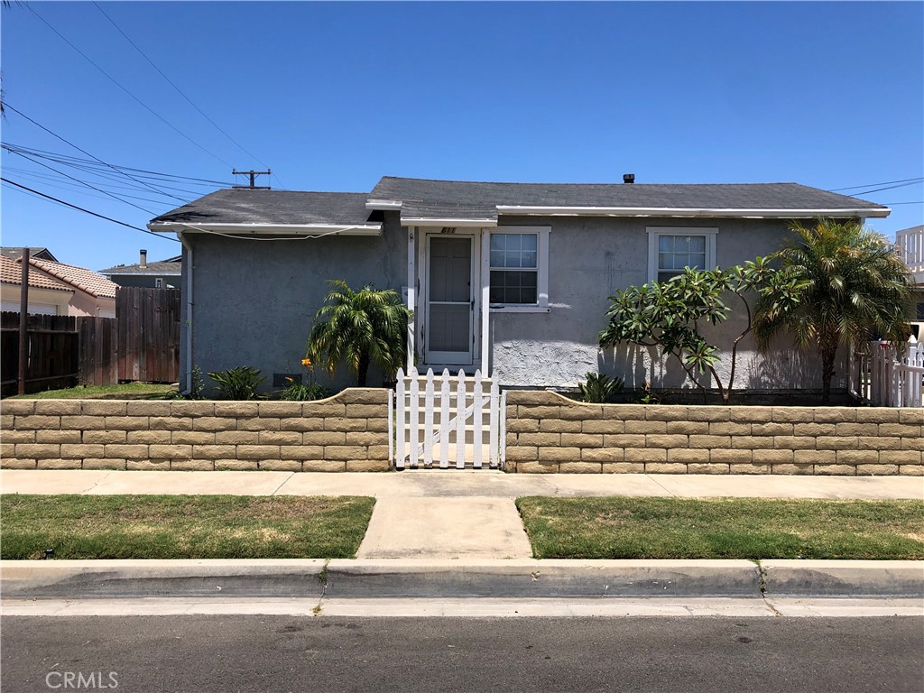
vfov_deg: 49.7
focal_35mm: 28
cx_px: 462
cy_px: 346
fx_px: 747
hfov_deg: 63.4
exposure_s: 1/2114
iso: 20
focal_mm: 4
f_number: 1.8
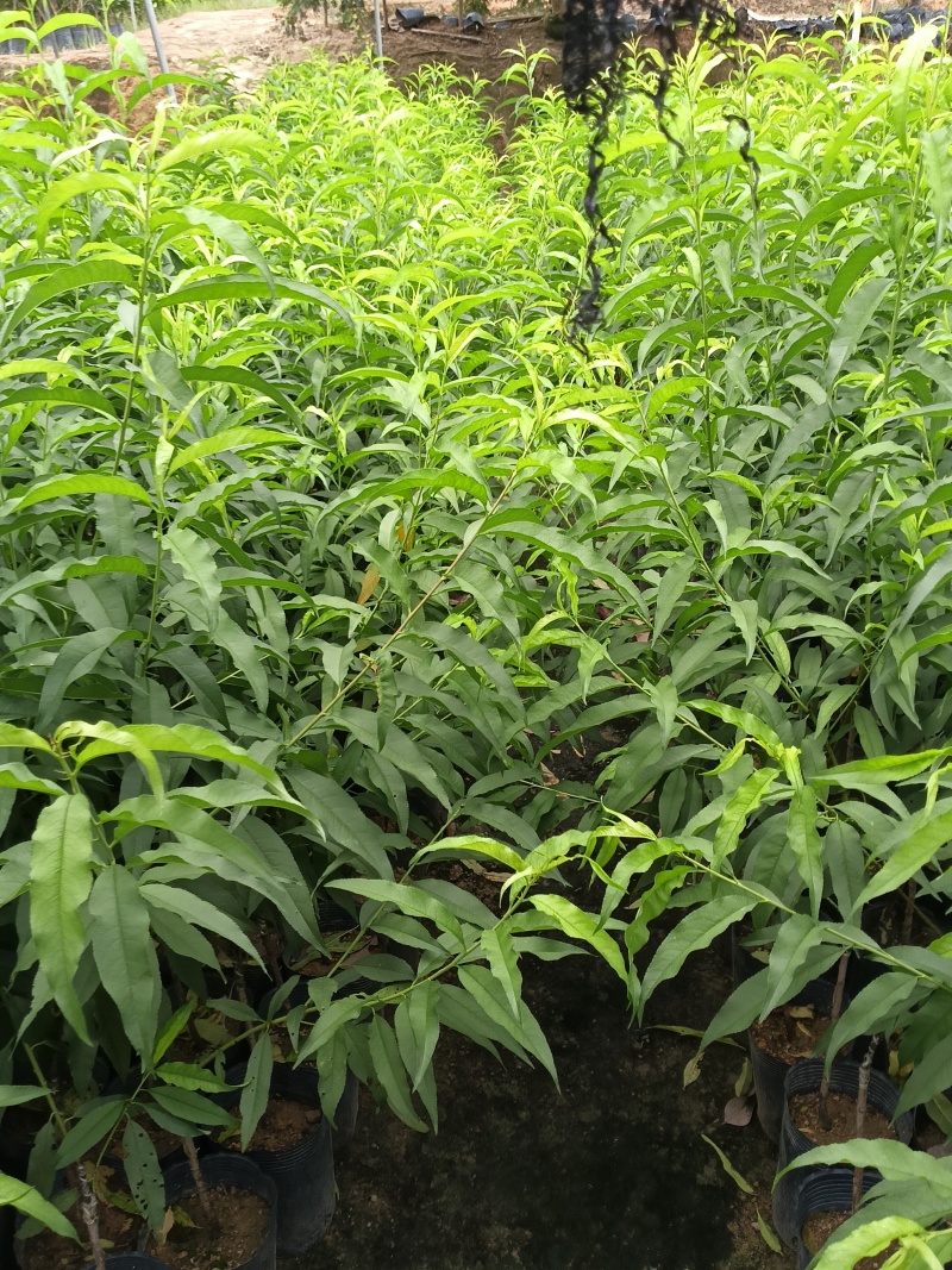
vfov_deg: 60.0
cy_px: 635
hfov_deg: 46.8
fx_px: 1100
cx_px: 476
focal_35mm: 30
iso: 50
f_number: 1.8
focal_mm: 3.61
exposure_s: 1/165
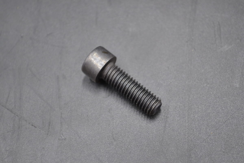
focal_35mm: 82
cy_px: 82
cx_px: 122
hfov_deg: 24.6
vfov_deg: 16.6
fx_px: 559
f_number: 5.6
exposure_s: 1/20
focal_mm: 55
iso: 400
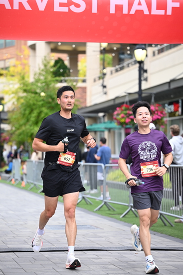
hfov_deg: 13.3
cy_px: 138
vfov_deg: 19.8
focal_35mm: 103
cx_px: 92
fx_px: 785
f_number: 2.8
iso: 640
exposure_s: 1/1250
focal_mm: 103
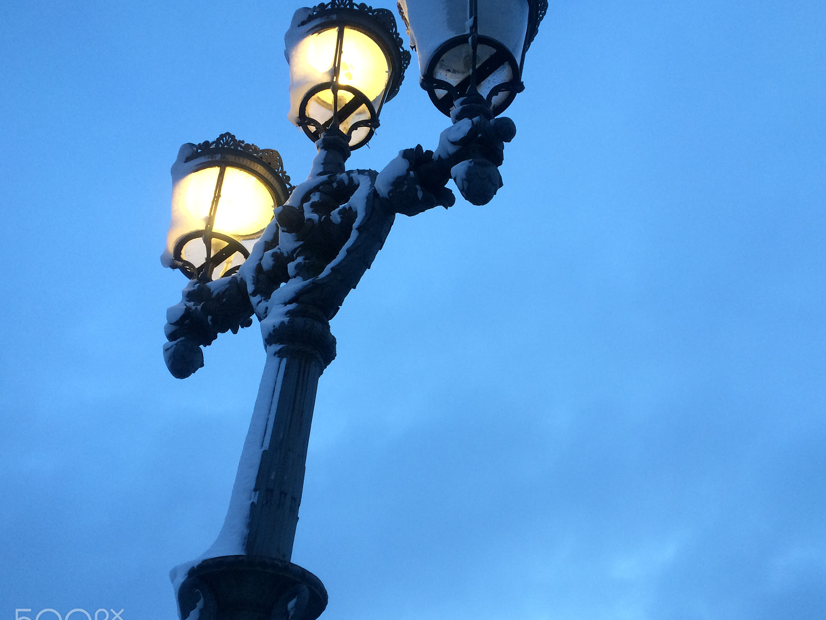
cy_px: 347
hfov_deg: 55.3
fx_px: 788
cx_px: 448
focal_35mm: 33
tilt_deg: +42.8
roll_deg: -0.4
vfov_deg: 42.9
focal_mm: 4.15
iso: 100
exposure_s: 1/33
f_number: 2.2
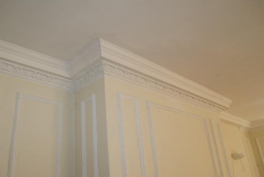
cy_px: 88
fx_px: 220
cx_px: 132
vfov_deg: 43.8
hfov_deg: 61.8
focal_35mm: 30
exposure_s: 1/60
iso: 400
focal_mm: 20
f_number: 5.6
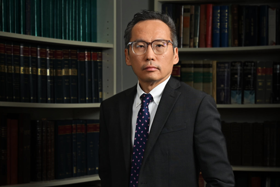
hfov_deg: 28.9
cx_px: 140
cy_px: 94
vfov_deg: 19.4
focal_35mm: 70
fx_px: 544
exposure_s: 1/250
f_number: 5
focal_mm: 70
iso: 320
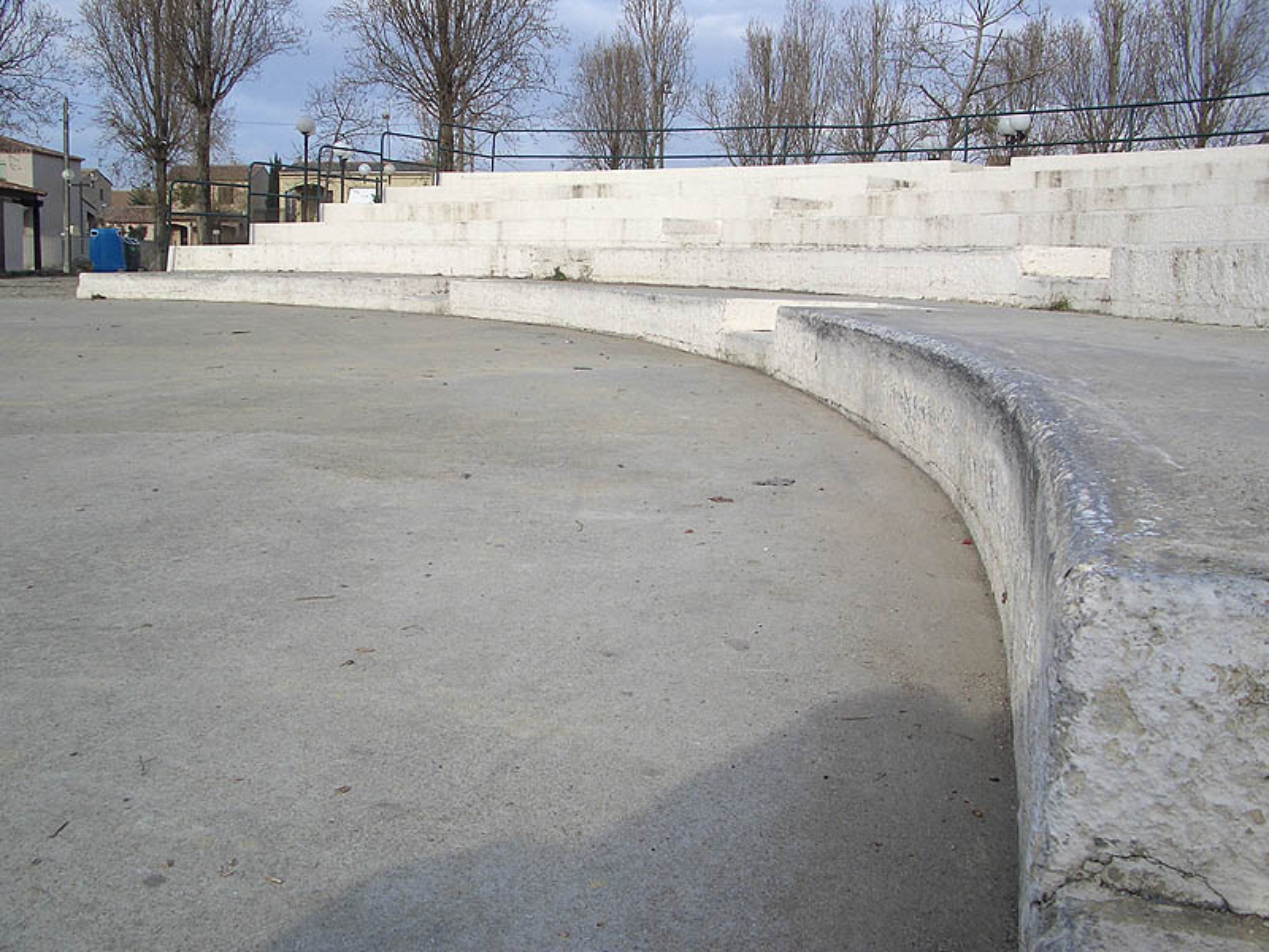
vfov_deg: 40.7
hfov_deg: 52.6
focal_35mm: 35
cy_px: 476
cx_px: 634
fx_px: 1283
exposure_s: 1/400
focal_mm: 5.8
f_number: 4.3
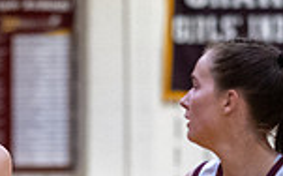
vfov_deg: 1.9
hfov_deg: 3.1
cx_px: -77
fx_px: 5200
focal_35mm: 675
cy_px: 434
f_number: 1.8
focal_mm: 85
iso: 2200
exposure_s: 1/1250
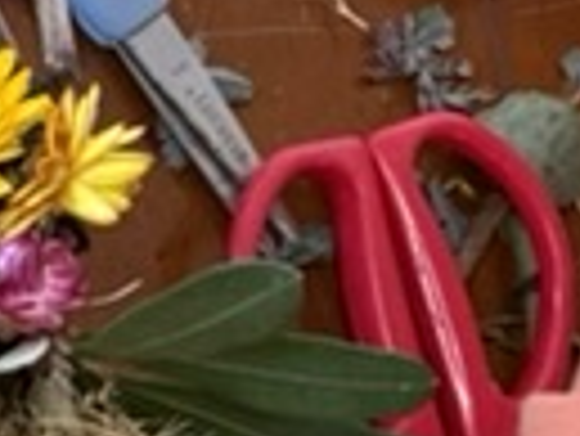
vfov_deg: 7.0
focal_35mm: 191
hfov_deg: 7.8
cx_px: -1547
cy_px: 1263
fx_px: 3203
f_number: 1.78
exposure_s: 1/61
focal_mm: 6.76
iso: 200
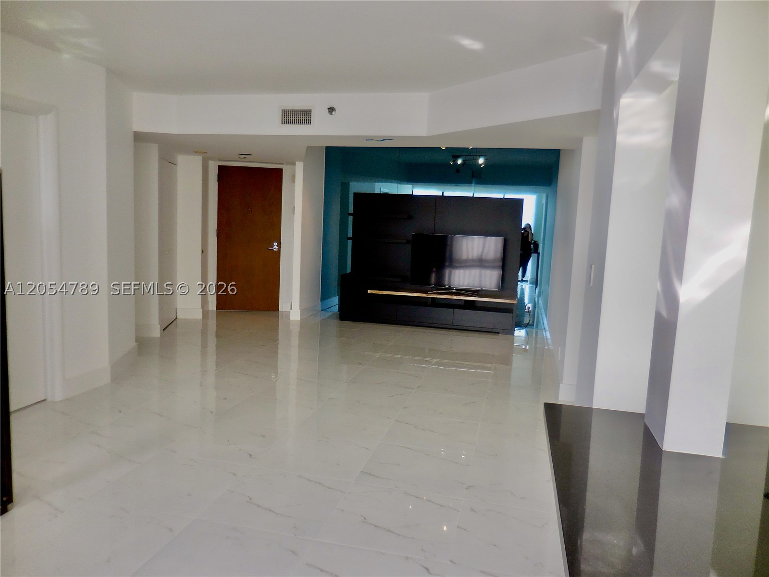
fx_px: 555
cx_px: 384
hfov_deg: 69.4
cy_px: 288
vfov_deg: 54.9
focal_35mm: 25
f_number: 3.3
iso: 125
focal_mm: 4.5
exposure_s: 1/80
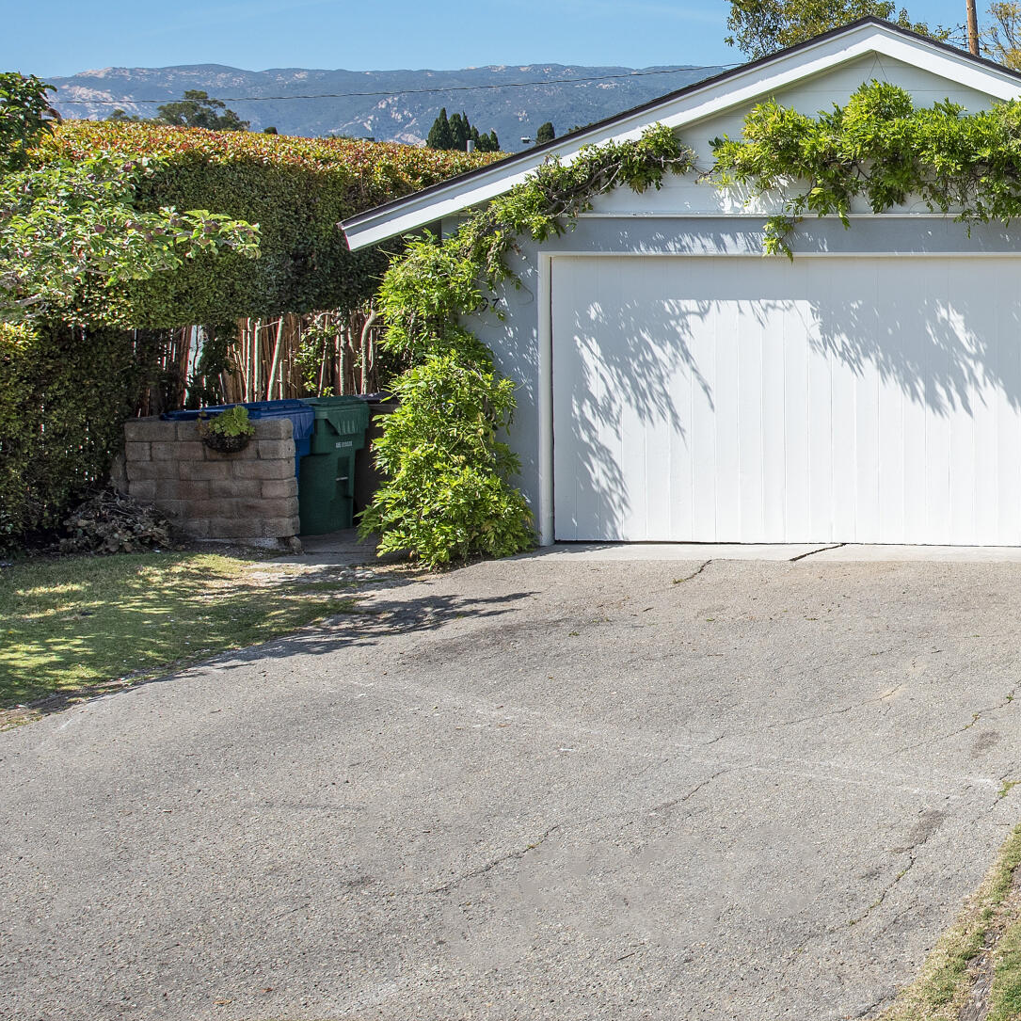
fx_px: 1568
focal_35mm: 47
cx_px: 1298
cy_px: 369
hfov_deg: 29.6
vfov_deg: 35.8
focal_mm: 20
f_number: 9
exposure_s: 1/250
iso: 125
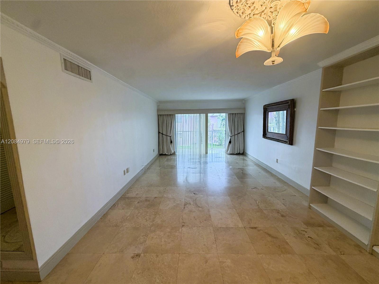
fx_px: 153
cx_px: 190
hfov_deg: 102.1
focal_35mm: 14
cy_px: 142
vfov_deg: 85.7
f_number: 2.2
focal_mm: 2.22
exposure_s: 1/120
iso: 250
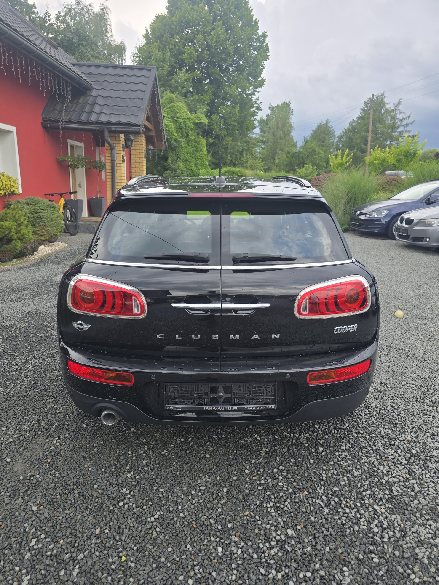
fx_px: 389
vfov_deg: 73.9
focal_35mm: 23
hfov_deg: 58.9
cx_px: 220
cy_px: 292
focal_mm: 6.3
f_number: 1.7
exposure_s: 1/294
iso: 12
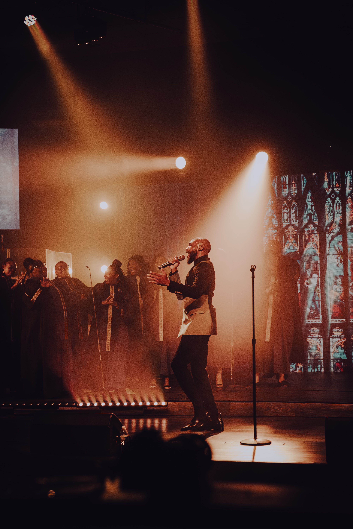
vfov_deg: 28.8
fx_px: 1030
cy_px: 264
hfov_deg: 19.5
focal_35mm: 70
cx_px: 176
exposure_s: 1/250
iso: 5000
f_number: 4.5
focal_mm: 70
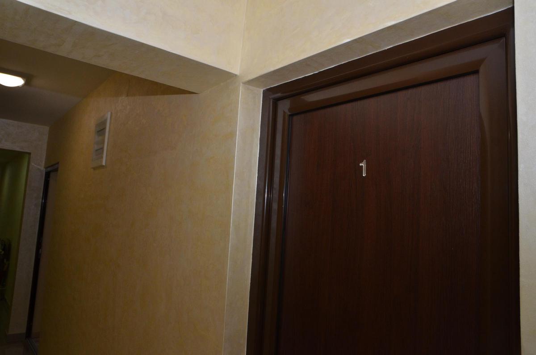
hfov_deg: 70.5
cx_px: 268
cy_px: 178
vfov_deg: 50.2
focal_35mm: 26
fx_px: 379
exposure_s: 1/250
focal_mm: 17
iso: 640
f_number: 7.1
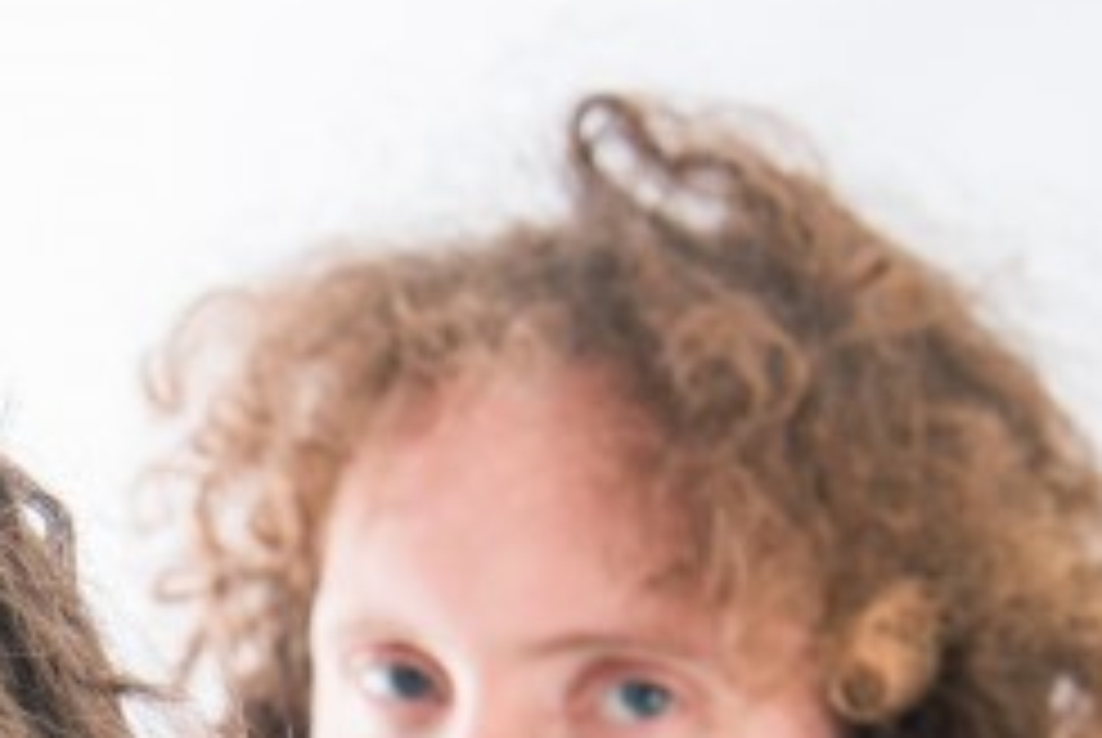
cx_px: -693
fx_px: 5700
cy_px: 1267
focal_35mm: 186
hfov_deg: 10.5
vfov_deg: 7.2
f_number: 7.1
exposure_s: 1/160
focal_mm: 38
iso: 320
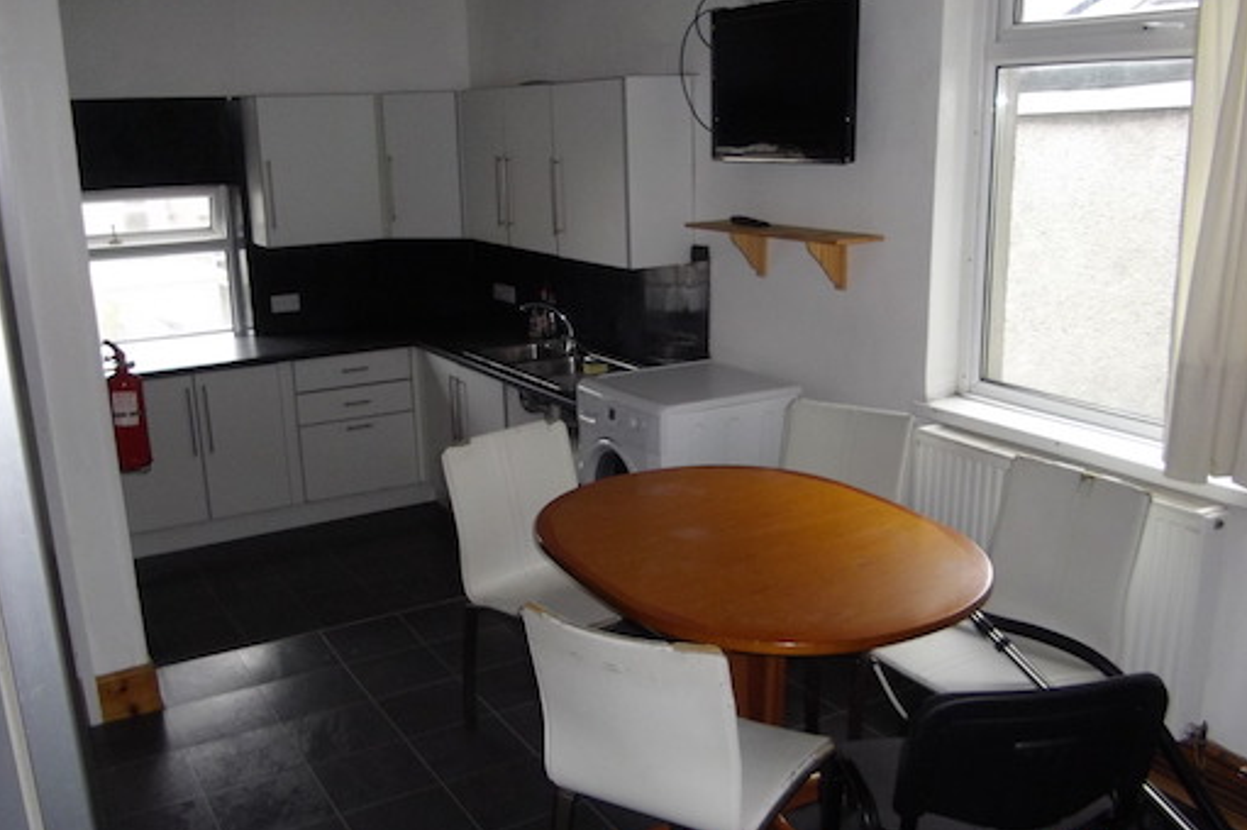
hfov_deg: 57.3
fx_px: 1142
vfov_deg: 39.8
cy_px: 478
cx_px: 632
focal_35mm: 33
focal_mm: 4.9
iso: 200
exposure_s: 1/50
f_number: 3.2
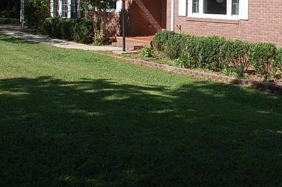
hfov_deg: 27.7
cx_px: 240
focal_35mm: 71
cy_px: 10
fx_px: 555
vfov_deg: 18.7
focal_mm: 20
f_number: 8
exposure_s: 1/250
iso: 200
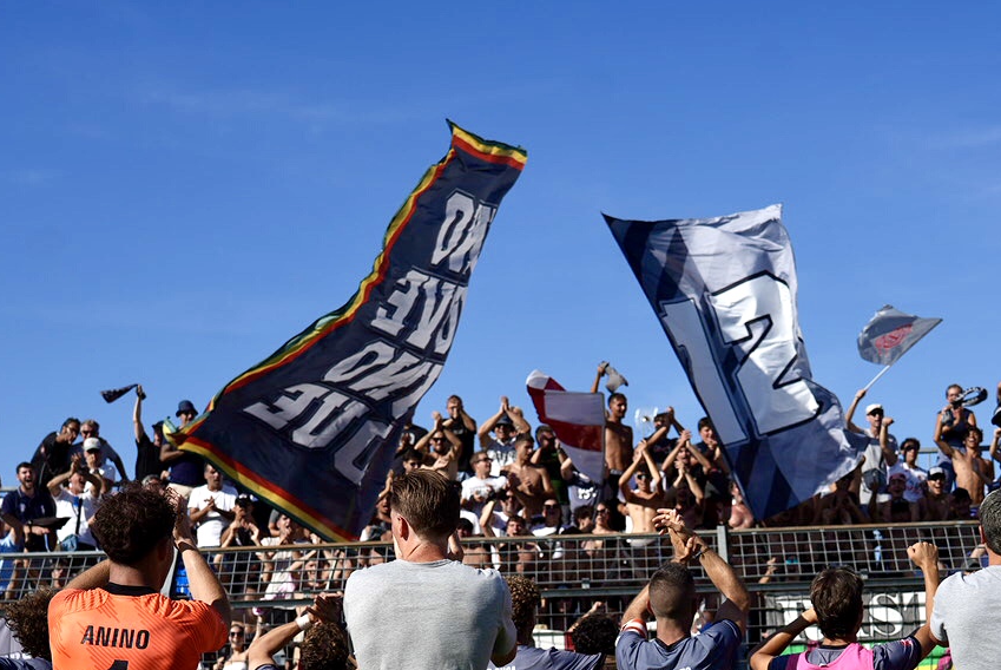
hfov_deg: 25.9
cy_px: 636
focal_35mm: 78
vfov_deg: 17.2
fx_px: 2171
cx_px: 619
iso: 100
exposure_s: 1/2500
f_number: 4.5
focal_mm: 41
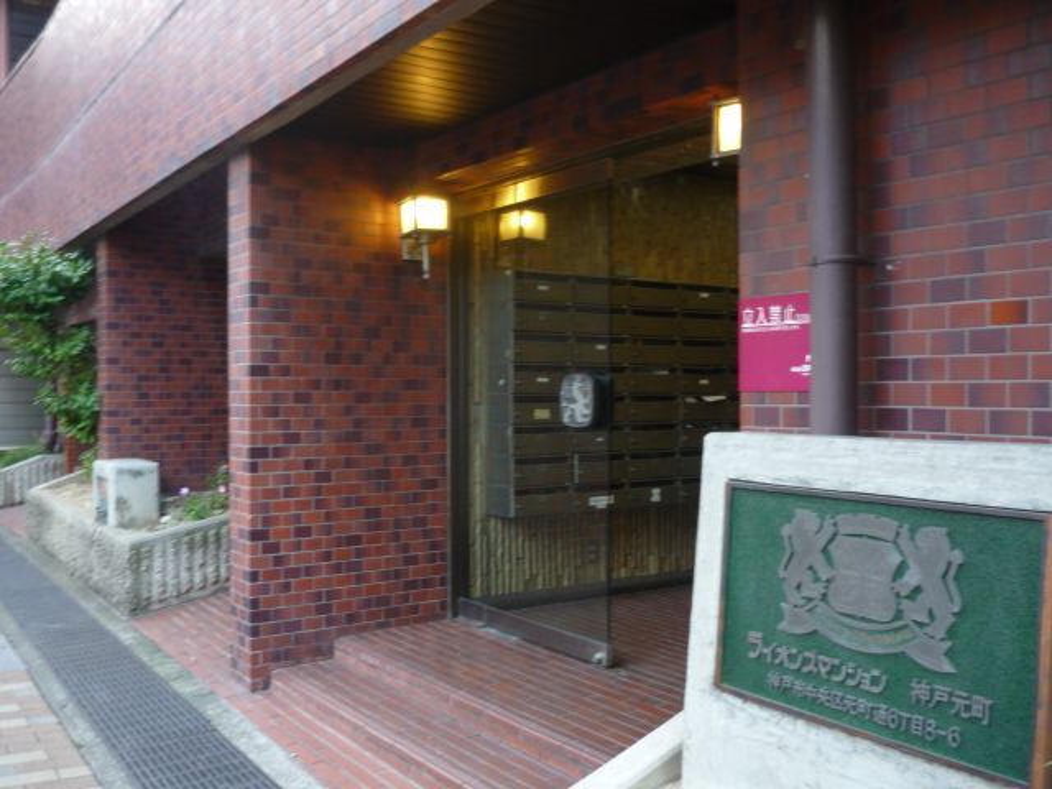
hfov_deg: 55.4
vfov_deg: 42.9
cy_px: 394
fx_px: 1003
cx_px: 526
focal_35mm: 33
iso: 100
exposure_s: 1/8
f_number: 2.8
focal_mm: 5.5
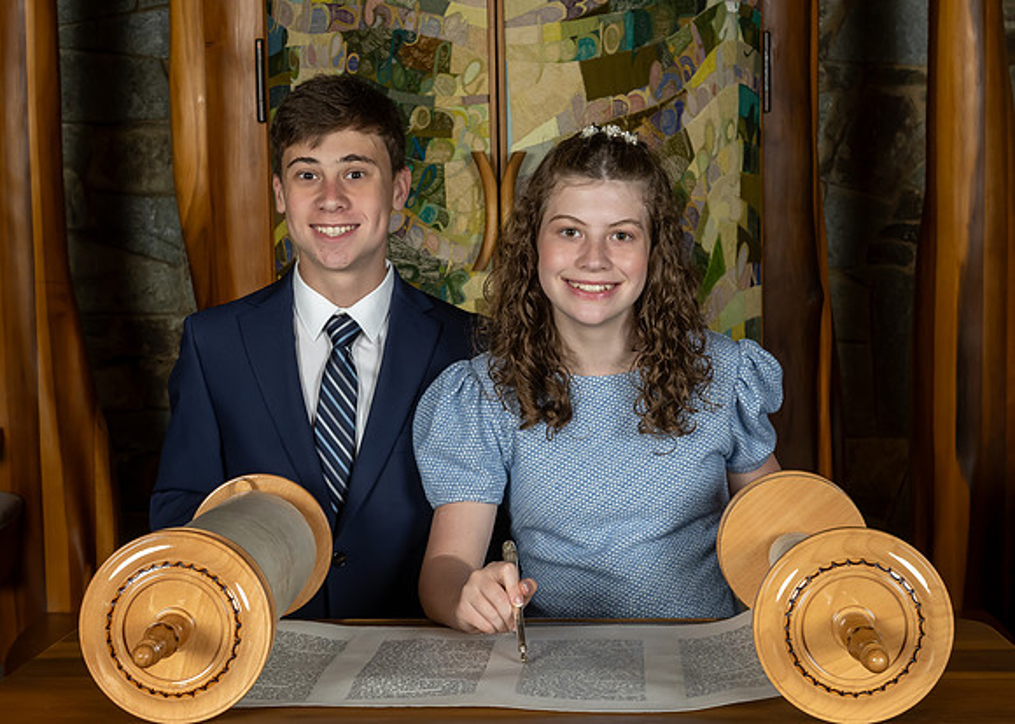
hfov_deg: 32.5
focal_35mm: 60
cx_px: 508
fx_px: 1741
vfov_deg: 23.5
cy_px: 333
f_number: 8
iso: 640
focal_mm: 35
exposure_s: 1/200
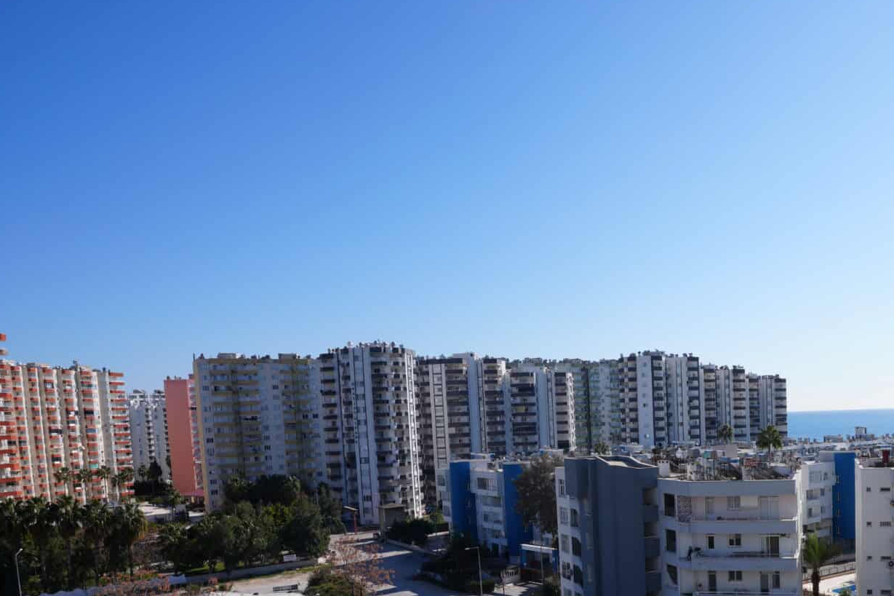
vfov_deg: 41.7
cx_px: 668
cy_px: 476
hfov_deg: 58.8
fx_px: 745
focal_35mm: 30
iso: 100
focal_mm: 18
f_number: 10
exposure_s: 1/200
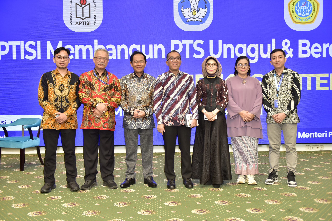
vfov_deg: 36.9
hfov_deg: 53.1
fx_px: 332
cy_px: 110
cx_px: 166
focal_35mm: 36
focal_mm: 36
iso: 800
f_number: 3.2
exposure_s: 1/125
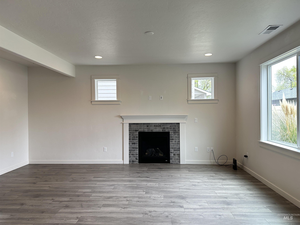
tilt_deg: -0.5
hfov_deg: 71.6
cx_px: 150
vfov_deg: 56.8
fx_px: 208
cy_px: 112
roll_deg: +0.9
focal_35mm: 24
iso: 125
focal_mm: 6.86
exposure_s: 1/120
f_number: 1.78
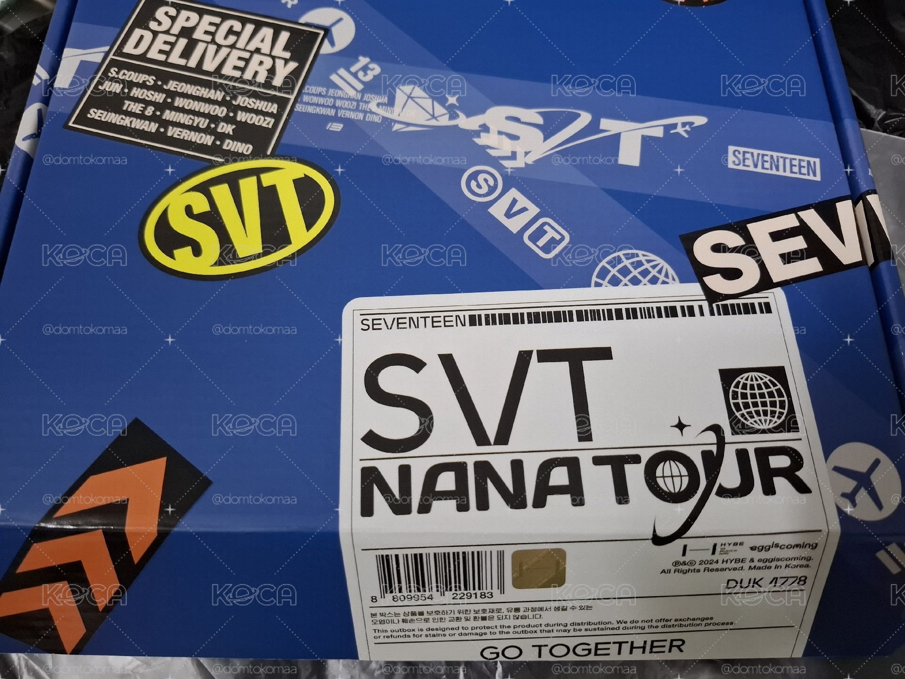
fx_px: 601
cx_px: 452
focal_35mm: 23
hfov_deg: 73.9
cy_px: 340
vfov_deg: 58.9
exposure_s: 1/24
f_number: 1.8
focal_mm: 5.54
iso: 500
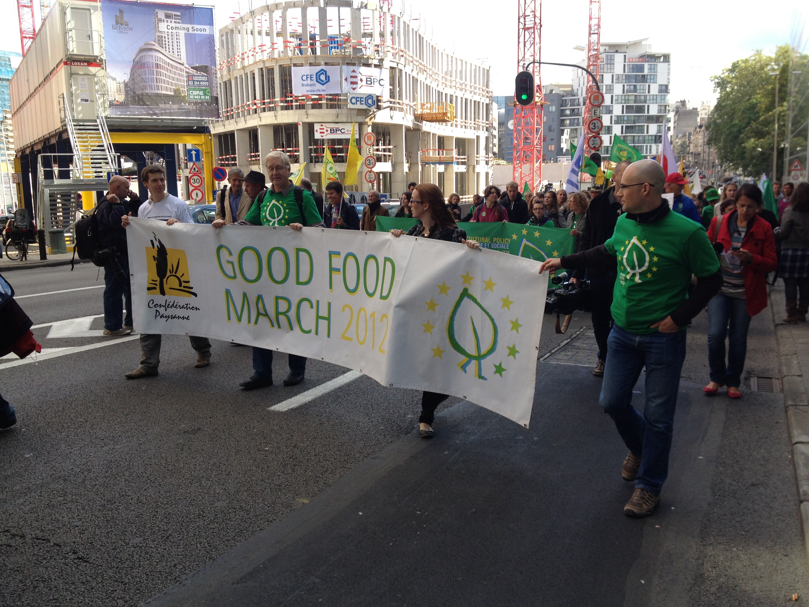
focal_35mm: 36
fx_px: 841
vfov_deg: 39.7
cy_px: 301
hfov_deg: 51.4
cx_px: 405
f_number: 2.4
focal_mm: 4.28
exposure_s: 1/418
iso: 64
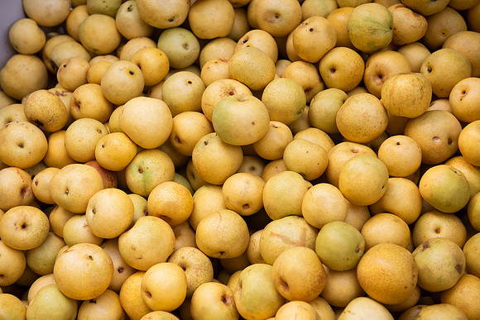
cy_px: 160
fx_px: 773
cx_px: 240
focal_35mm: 58
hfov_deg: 34.5
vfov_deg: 23.4
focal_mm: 58
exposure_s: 1/200
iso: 400
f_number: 4
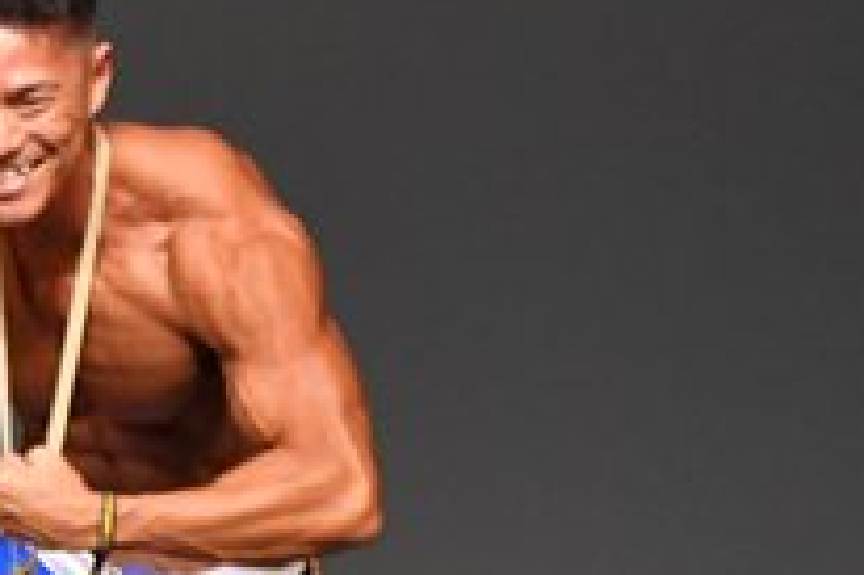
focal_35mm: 1297
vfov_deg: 1.1
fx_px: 31102
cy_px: 625
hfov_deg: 1.6
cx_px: -501
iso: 2500
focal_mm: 230
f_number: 5.6
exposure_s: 1/400
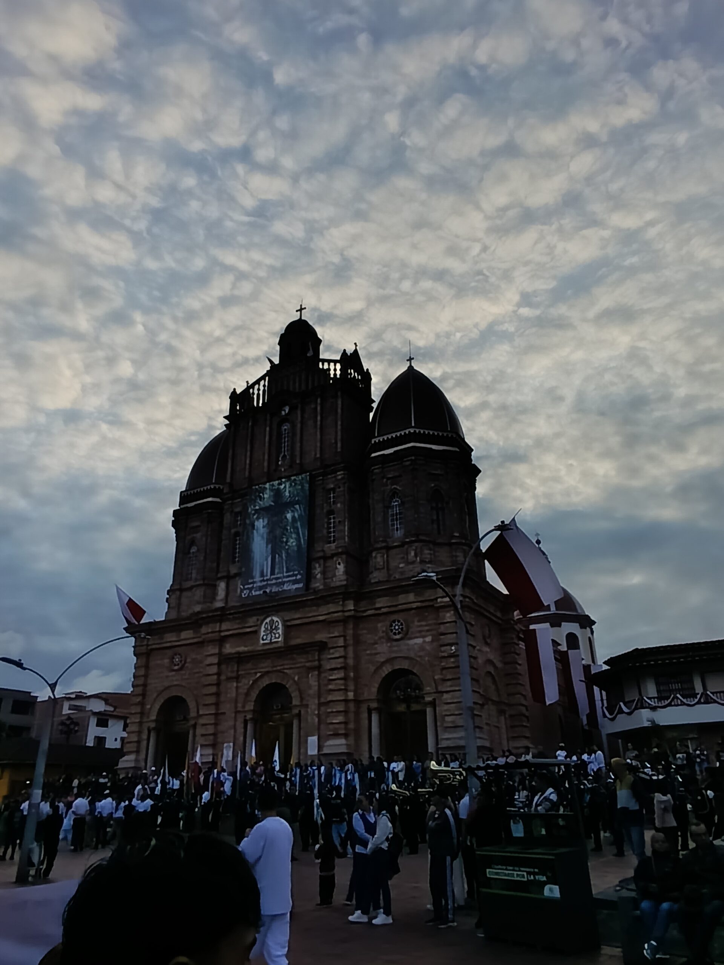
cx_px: 362
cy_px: 482
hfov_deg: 78.1
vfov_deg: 94.5
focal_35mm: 16
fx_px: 446
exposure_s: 1/297
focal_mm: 1.65
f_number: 2.2
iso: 50
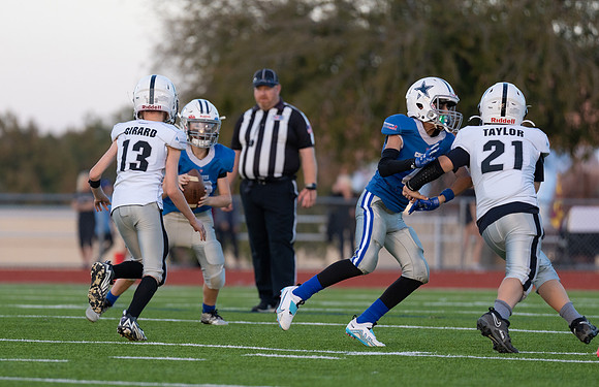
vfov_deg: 4.1
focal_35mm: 330
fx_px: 5432
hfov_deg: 6.3
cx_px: 203
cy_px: 238
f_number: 2.8
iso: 800
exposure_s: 1/1250
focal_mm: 200
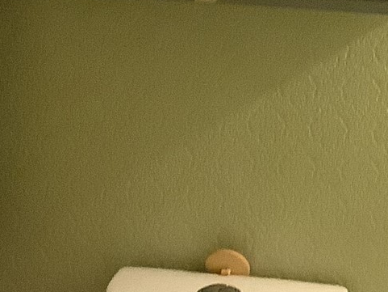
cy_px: -59
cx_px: 243
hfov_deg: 14.9
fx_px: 1480
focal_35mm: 132
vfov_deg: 11.0
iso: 500
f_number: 2.4
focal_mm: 3.3
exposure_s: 1/30
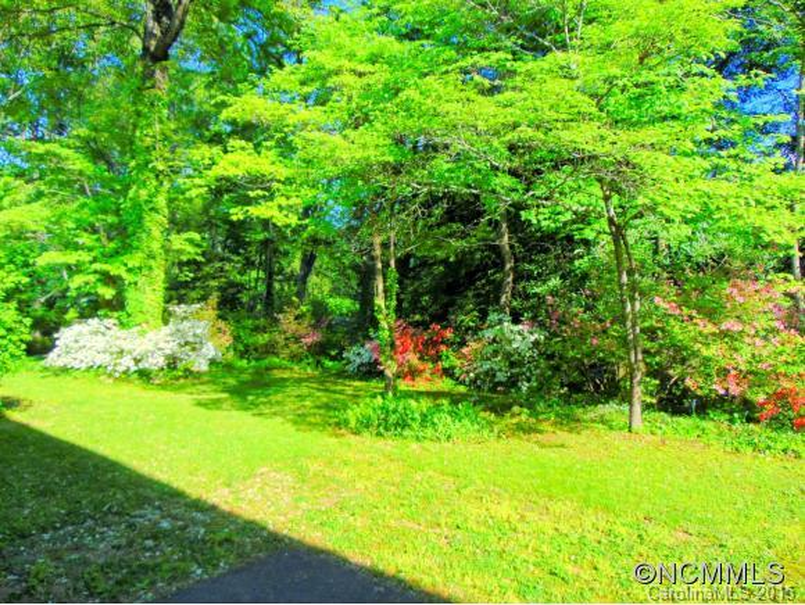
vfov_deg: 54.9
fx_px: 582
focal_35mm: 25
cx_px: 402
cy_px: 302
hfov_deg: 69.3
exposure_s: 1/640
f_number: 3
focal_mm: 4.5
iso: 80
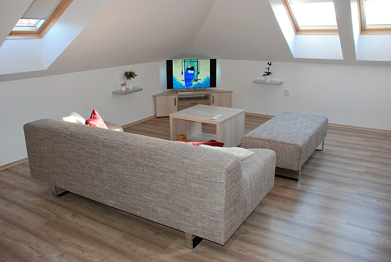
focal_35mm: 30
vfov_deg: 43.7
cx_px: 196
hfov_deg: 61.9
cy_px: 131
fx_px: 326
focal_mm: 20
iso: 500
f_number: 4.5
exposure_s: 1/60
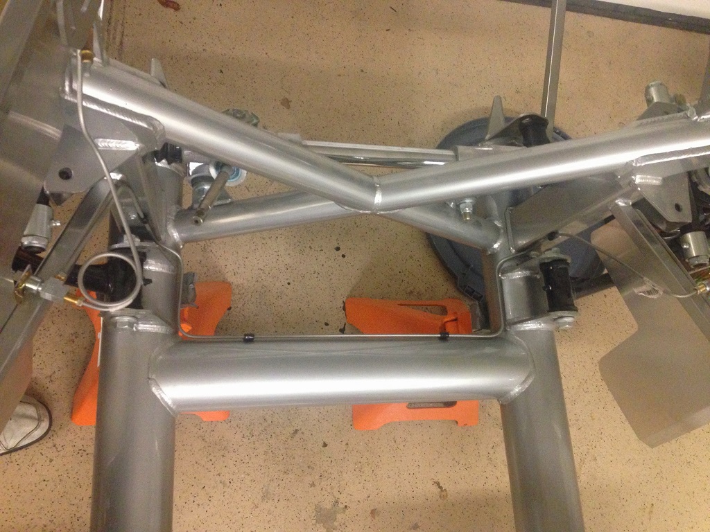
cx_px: 355
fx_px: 677
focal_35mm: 33
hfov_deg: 55.4
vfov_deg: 42.9
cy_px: 266
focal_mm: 4.12
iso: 400
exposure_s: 1/20
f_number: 2.4
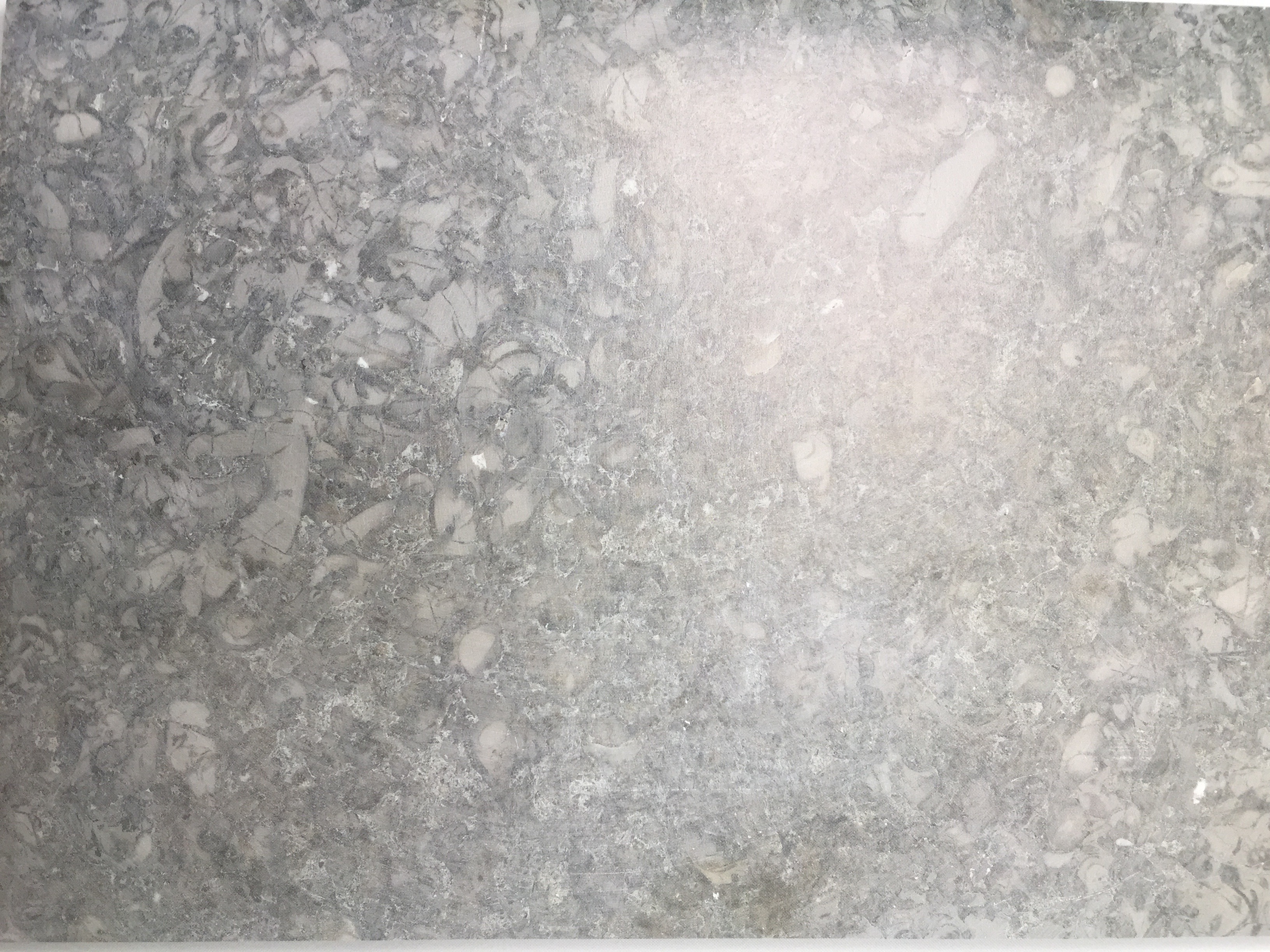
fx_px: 1064
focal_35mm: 29
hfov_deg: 61.7
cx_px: 635
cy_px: 476
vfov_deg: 48.2
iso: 50
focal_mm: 4.15
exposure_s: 1/120
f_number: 2.2
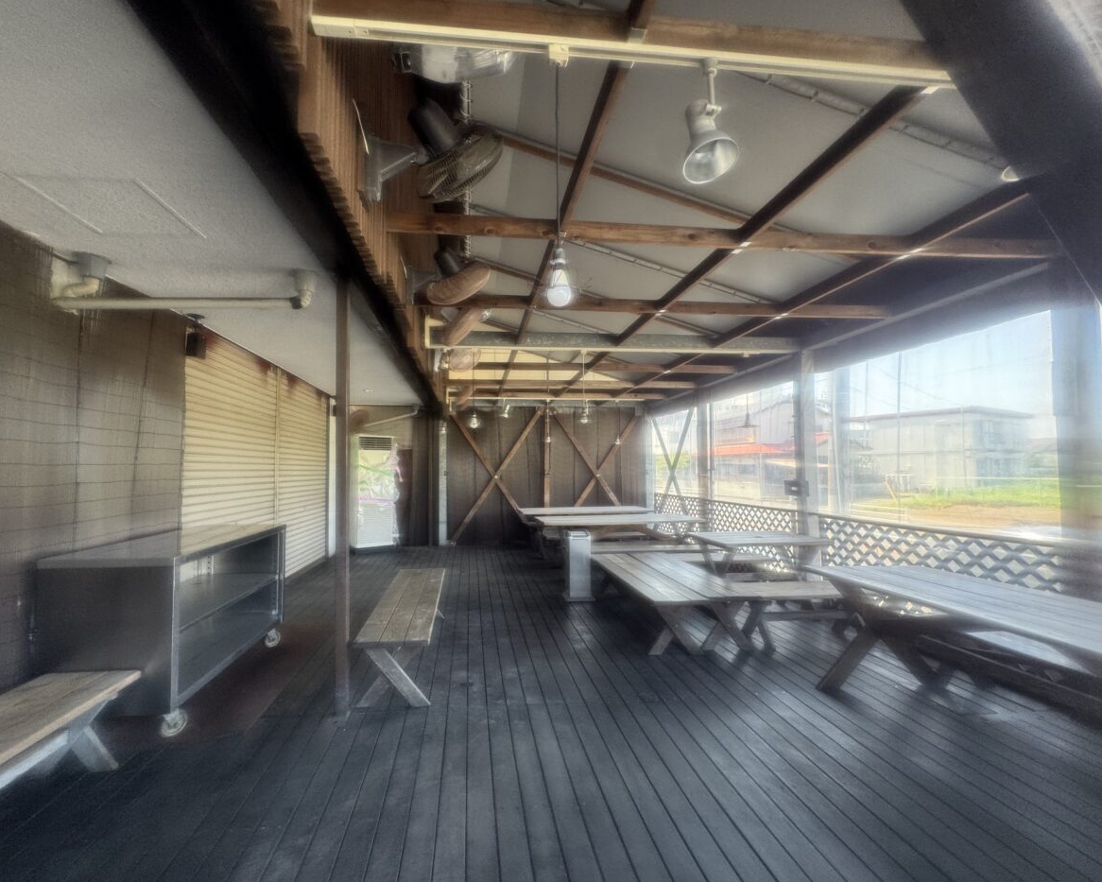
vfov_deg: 84.0
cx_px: 518
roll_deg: +1.0
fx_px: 489
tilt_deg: +3.4
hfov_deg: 96.7
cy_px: 448
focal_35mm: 15
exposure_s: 1/99
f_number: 2.2
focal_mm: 2.22
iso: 100
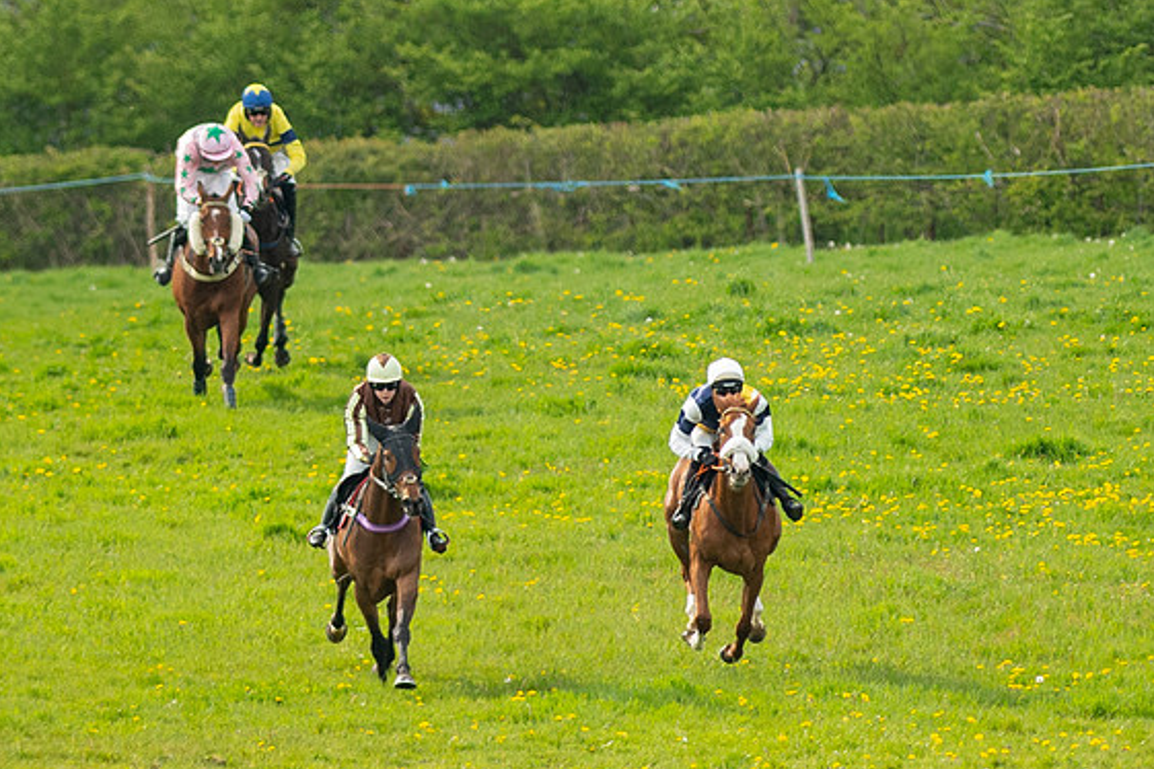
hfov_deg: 1.9
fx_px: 33912
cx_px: 848
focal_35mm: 1058
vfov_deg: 1.3
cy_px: 483
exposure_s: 1/2500
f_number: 4
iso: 800
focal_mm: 300
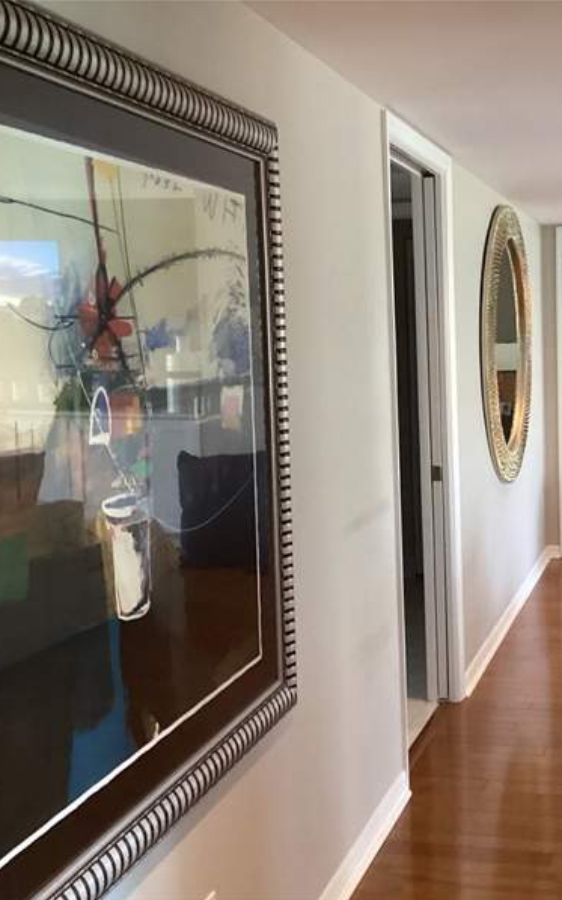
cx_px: 437
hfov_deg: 28.7
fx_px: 1079
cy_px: 451
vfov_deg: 45.3
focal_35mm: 44
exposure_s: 1/40
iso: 320
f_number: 2.4
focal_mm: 3.3
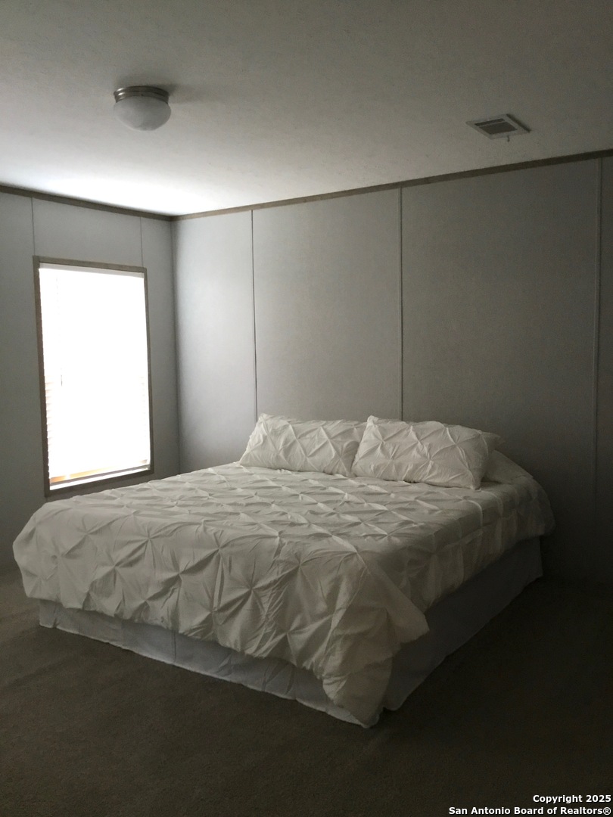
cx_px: 306
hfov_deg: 45.4
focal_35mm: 31
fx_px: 732
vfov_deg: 58.4
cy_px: 408
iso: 100
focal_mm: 3.3
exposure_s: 1/30
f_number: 2.4
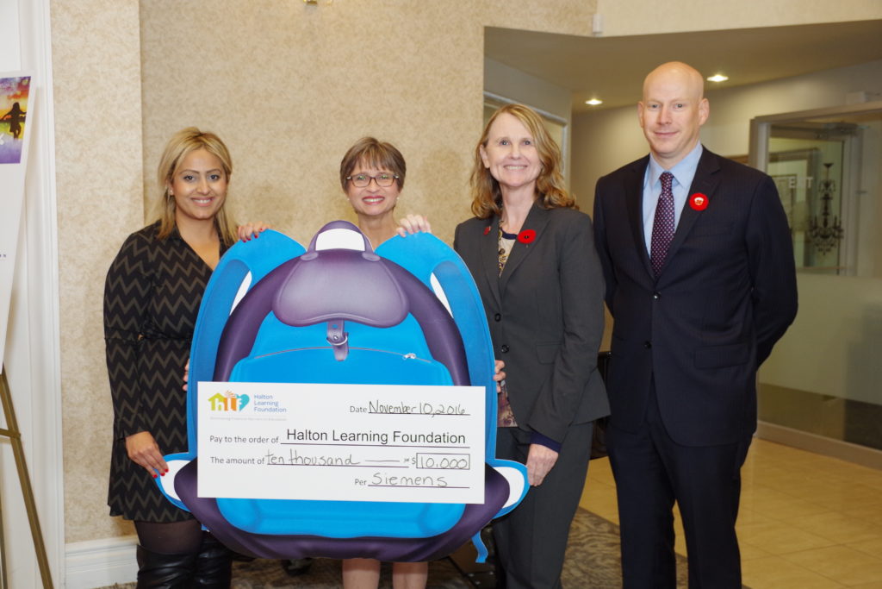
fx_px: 1029
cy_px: 294
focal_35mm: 42
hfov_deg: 46.4
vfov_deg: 31.9
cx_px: 441
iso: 800
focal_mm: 28
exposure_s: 1/30
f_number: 4
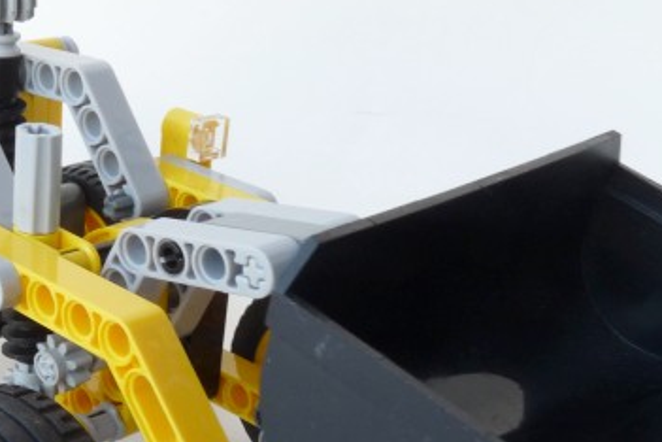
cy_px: 346
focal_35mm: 64
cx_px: 221
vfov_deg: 21.0
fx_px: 1177
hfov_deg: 31.2
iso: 100
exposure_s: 1/15
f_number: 6.3
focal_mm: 4.8
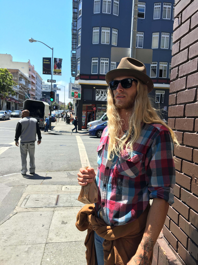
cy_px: 132
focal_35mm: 29
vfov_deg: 61.7
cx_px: 99
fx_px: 221
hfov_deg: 48.2
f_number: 2.2
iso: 25
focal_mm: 4.15
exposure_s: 1/615
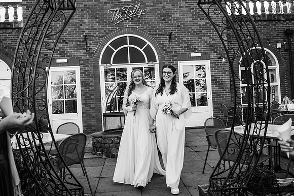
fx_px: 265
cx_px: 147
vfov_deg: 40.5
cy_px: 98
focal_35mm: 32
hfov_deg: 58.0
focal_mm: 32.5
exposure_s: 1/640
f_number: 4
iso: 560
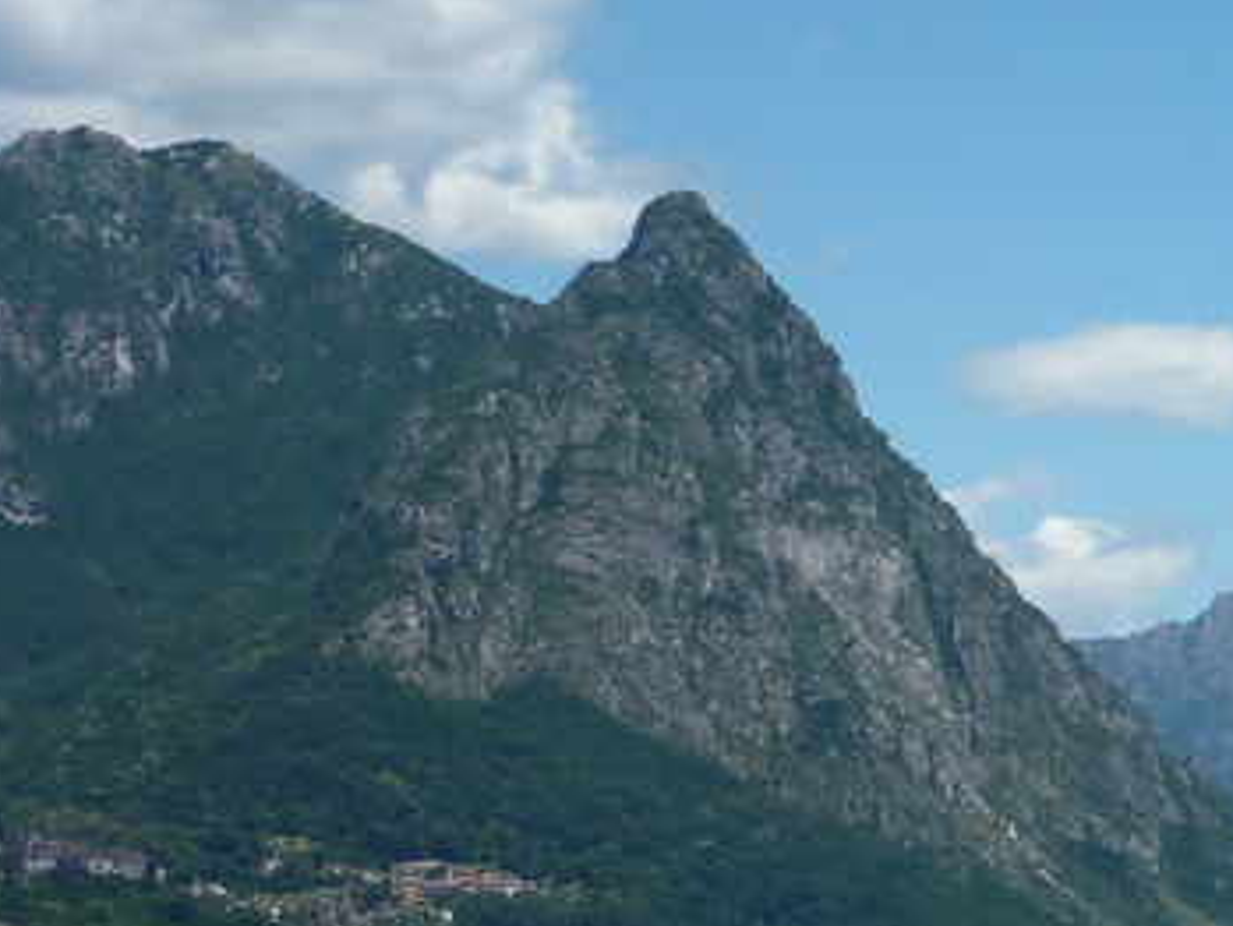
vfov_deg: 9.0
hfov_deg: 11.5
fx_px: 5879
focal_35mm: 165
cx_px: 1865
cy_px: 877
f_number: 5.6
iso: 80
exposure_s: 1/400
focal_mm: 7.9
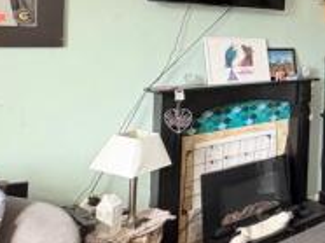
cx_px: 443
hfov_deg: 31.1
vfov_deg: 31.7
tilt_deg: -1.0
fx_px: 413
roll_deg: -2.0
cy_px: 41
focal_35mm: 44
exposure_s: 1/99
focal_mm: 2.22
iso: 100
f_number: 2.2
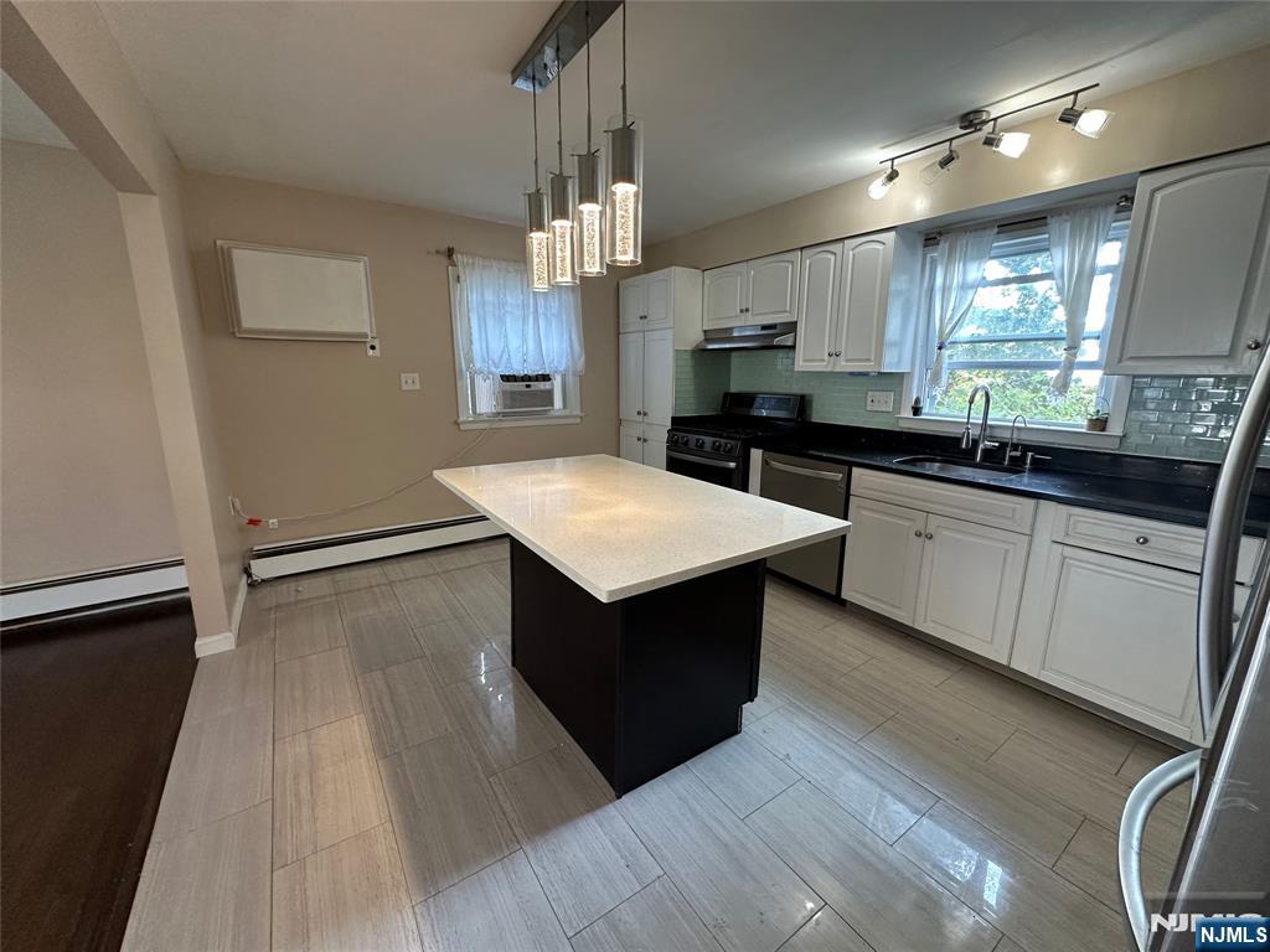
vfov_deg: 85.7
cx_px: 635
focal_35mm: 14
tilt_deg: -11.3
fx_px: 514
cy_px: 476
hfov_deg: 102.1
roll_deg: -0.1
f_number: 2.2
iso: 200
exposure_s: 1/120
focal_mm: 2.22
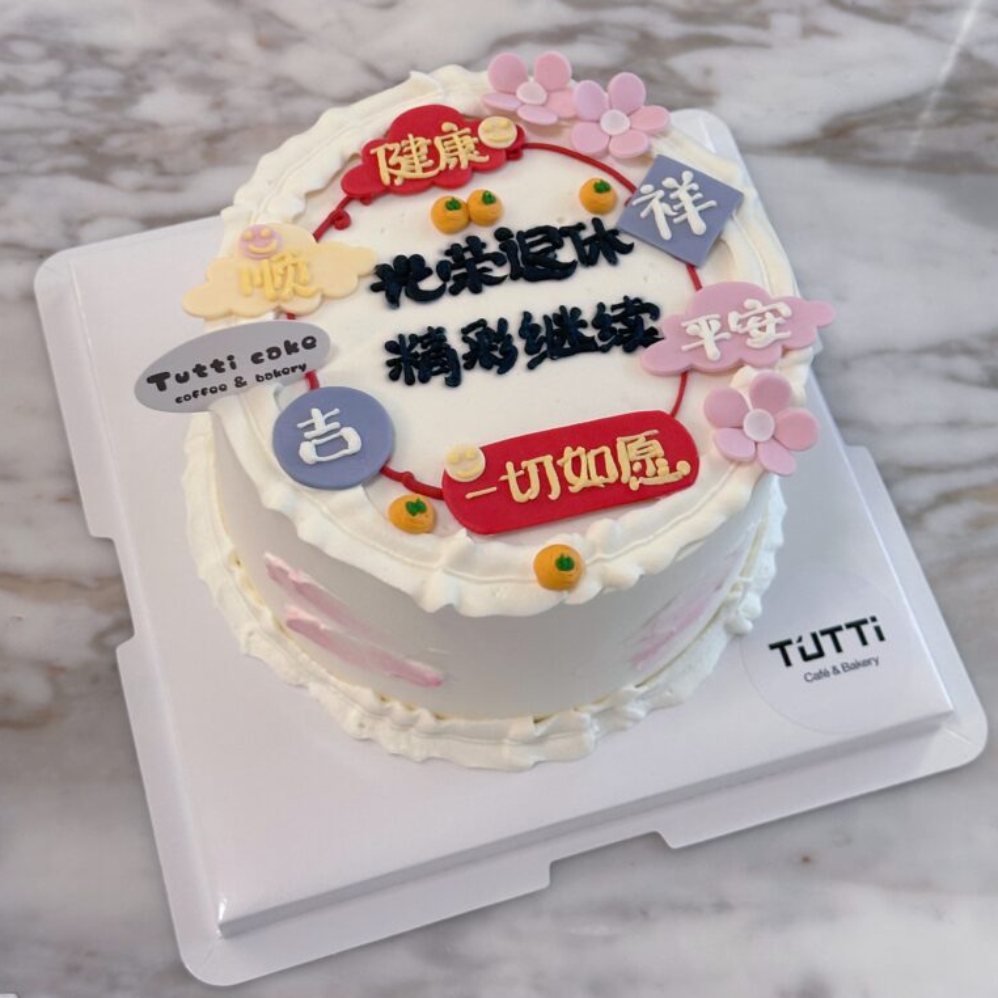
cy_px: 367
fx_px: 1859
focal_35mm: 57
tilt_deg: -61.6
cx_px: 496
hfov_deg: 30.0
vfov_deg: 29.9
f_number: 1.78
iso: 160
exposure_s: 1/50
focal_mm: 6.86
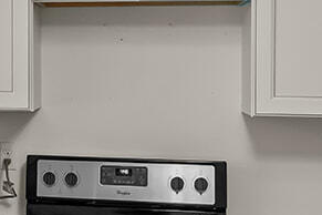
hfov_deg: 21.5
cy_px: 121
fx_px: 787
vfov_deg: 15.5
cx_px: -63
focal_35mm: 88
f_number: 3.5
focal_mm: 16
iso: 2000
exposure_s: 1/50
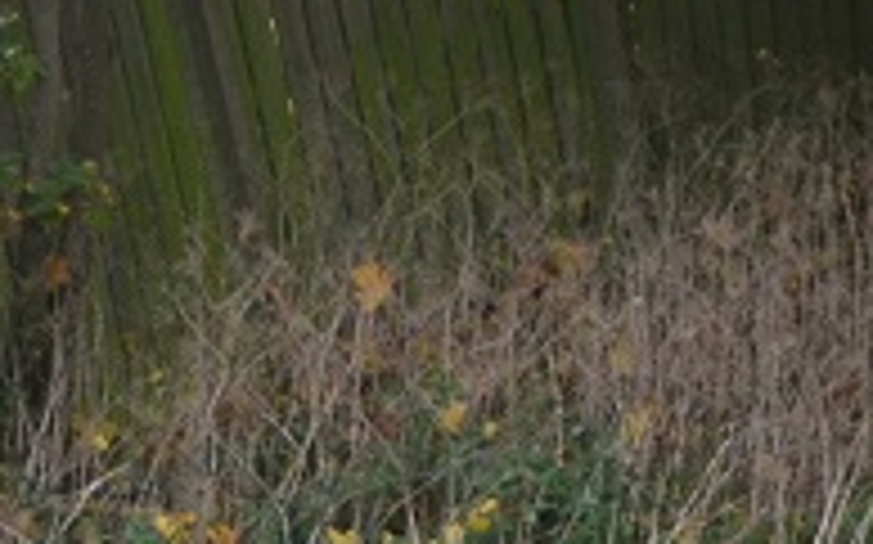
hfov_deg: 5.5
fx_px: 9083
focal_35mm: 382
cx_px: 1004
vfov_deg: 3.4
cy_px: 584
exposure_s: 1/125
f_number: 5.6
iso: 360
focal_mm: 42
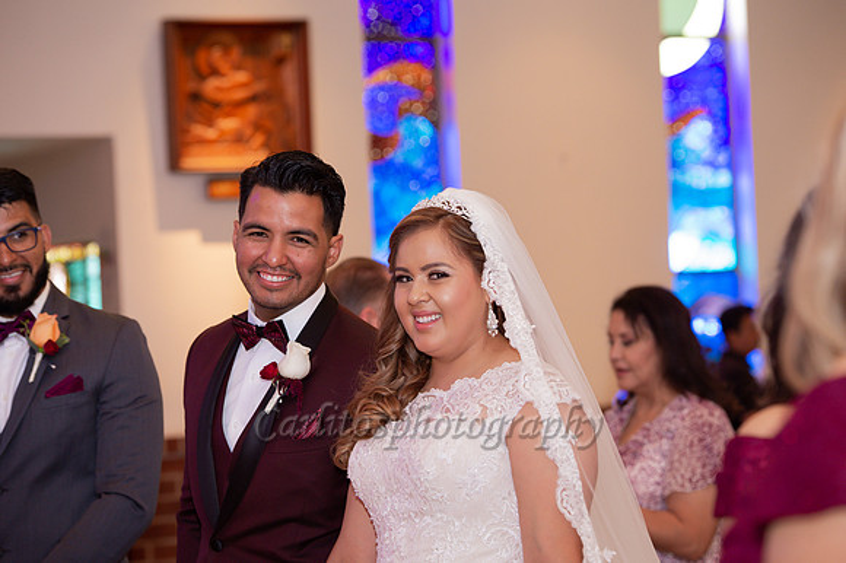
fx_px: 2818
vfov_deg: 11.4
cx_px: 423
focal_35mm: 120
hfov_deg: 17.1
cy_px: 282
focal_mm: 120
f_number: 4.5
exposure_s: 1/60
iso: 1250
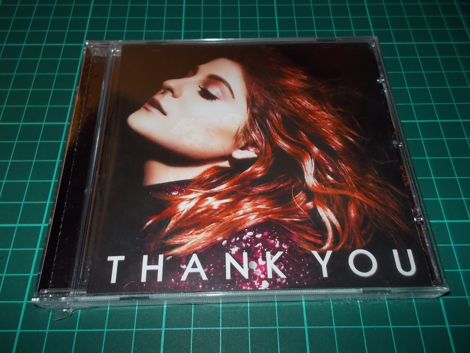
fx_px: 394
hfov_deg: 61.7
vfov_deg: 48.2
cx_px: 235
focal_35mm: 29
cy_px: 176
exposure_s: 1/30
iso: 200
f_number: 3.3
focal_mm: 4.1
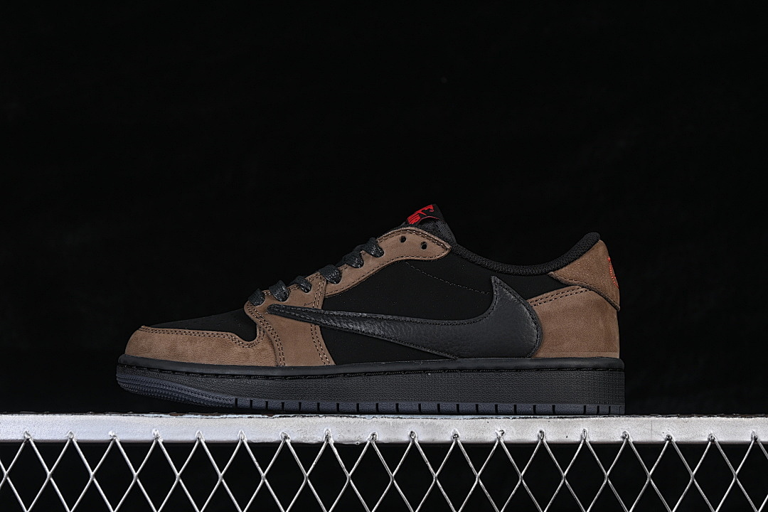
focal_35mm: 75
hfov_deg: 27.0
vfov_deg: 18.2
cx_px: 384
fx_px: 1600
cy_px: 256
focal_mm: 50
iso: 160
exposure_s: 1/60
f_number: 6.3
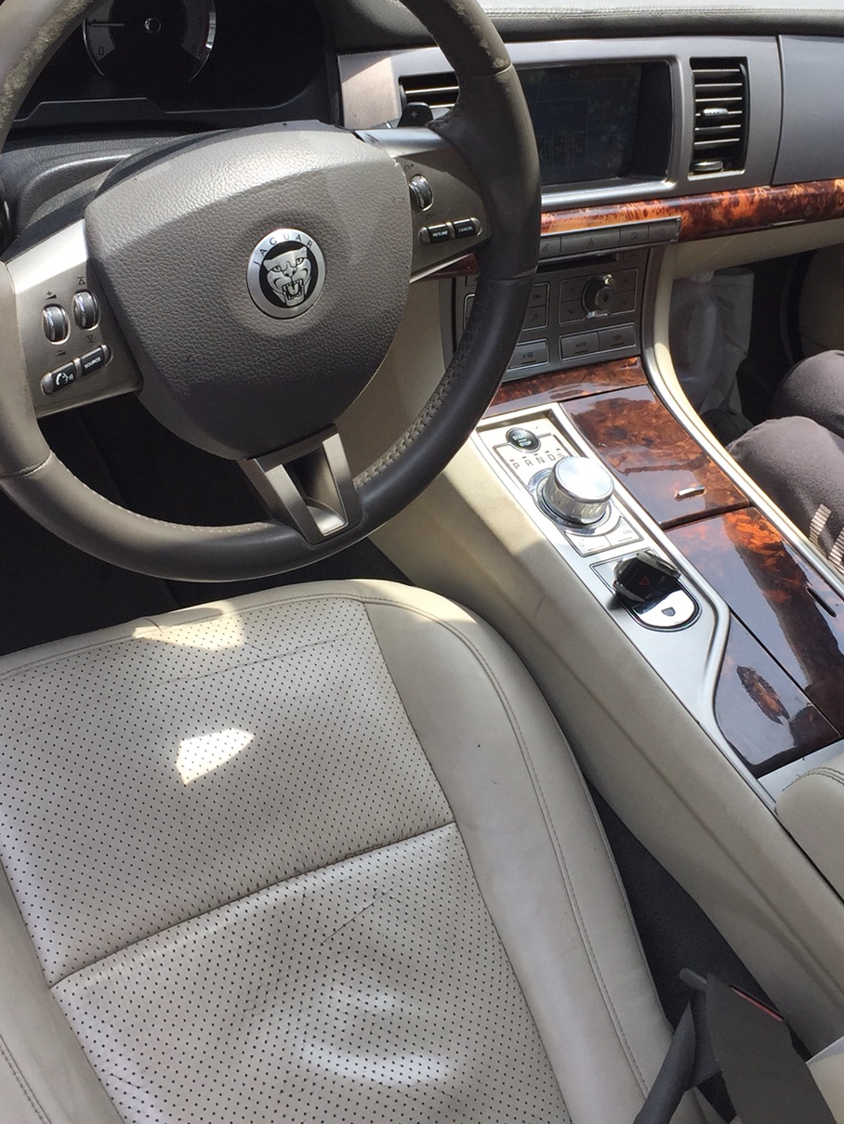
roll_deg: -20.3
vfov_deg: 41.1
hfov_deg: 31.5
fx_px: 1495
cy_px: 455
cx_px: 442
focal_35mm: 46
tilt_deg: -36.7
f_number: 2.2
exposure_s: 1/706
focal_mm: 4.15
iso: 32
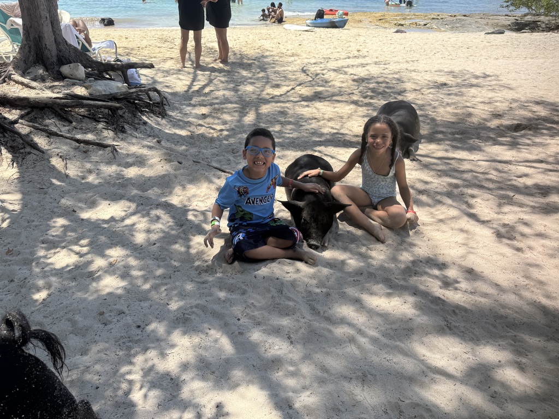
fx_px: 388
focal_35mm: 24
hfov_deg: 71.6
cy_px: 210
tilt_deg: -31.6
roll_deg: +0.4
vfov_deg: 56.8
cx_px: 280
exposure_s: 1/2252
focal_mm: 6.76
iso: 80
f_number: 1.78
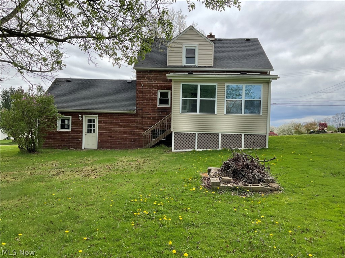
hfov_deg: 61.7
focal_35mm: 29
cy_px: 129
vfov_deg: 48.2
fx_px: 289
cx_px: 172
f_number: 1.8
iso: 16
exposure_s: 1/700
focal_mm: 3
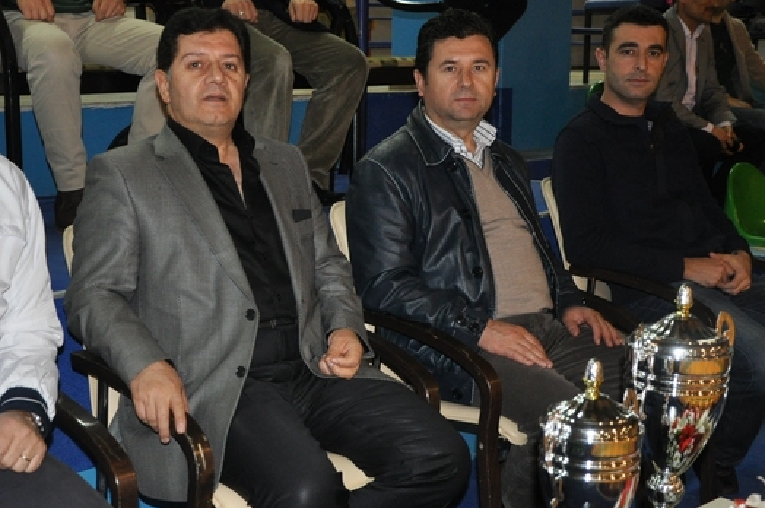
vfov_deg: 24.5
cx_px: 269
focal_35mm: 55
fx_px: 1167
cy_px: 307
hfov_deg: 36.0
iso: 800
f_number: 3.8
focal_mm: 24
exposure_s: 1/60
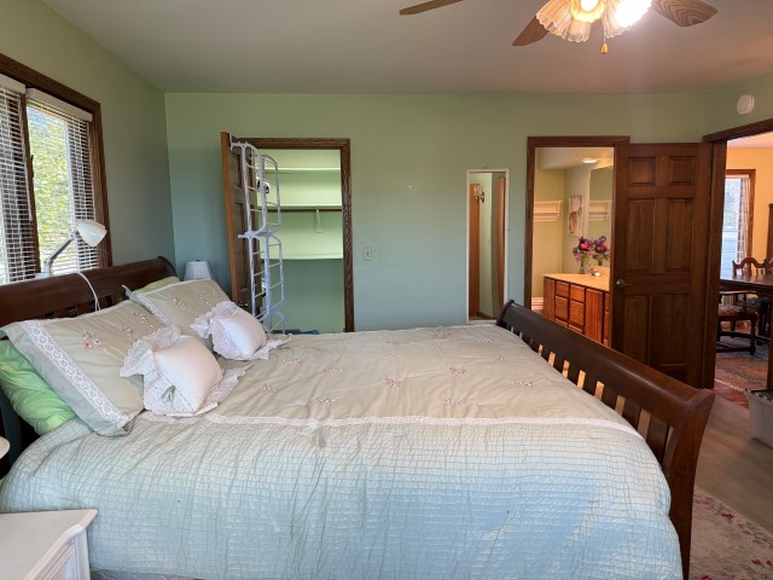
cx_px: 386
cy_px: 290
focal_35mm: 24
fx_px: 536
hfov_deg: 71.6
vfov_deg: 56.8
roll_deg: +1.2
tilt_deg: -5.7
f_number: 1.78
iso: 160
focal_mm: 6.76
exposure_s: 1/120
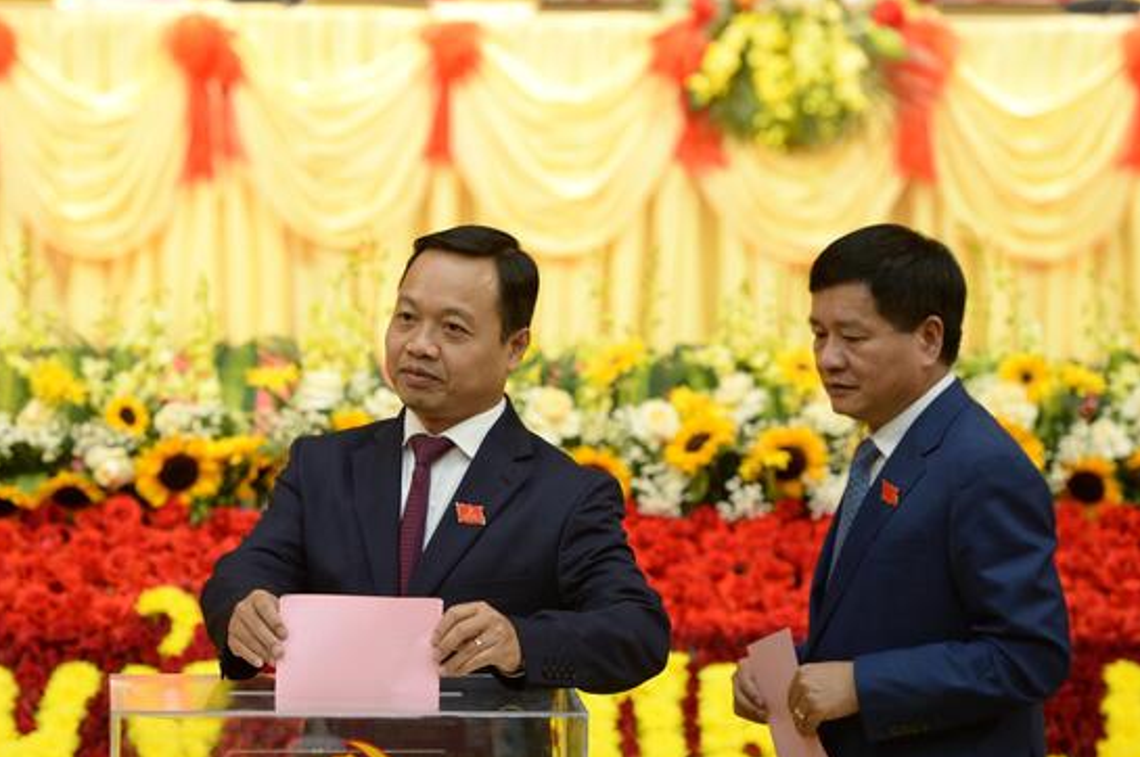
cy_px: 433
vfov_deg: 5.8
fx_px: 7433
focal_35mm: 235
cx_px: 441
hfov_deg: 8.8
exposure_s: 1/250
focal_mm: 160
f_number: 2.8
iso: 1250
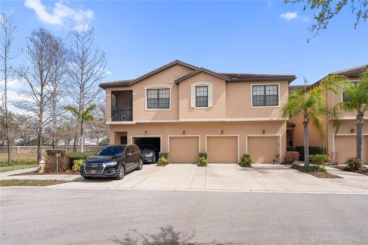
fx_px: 204
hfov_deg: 84.0
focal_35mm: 20
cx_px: 184
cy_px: 122
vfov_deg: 61.9
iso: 80
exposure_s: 1/500
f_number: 5.6
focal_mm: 20
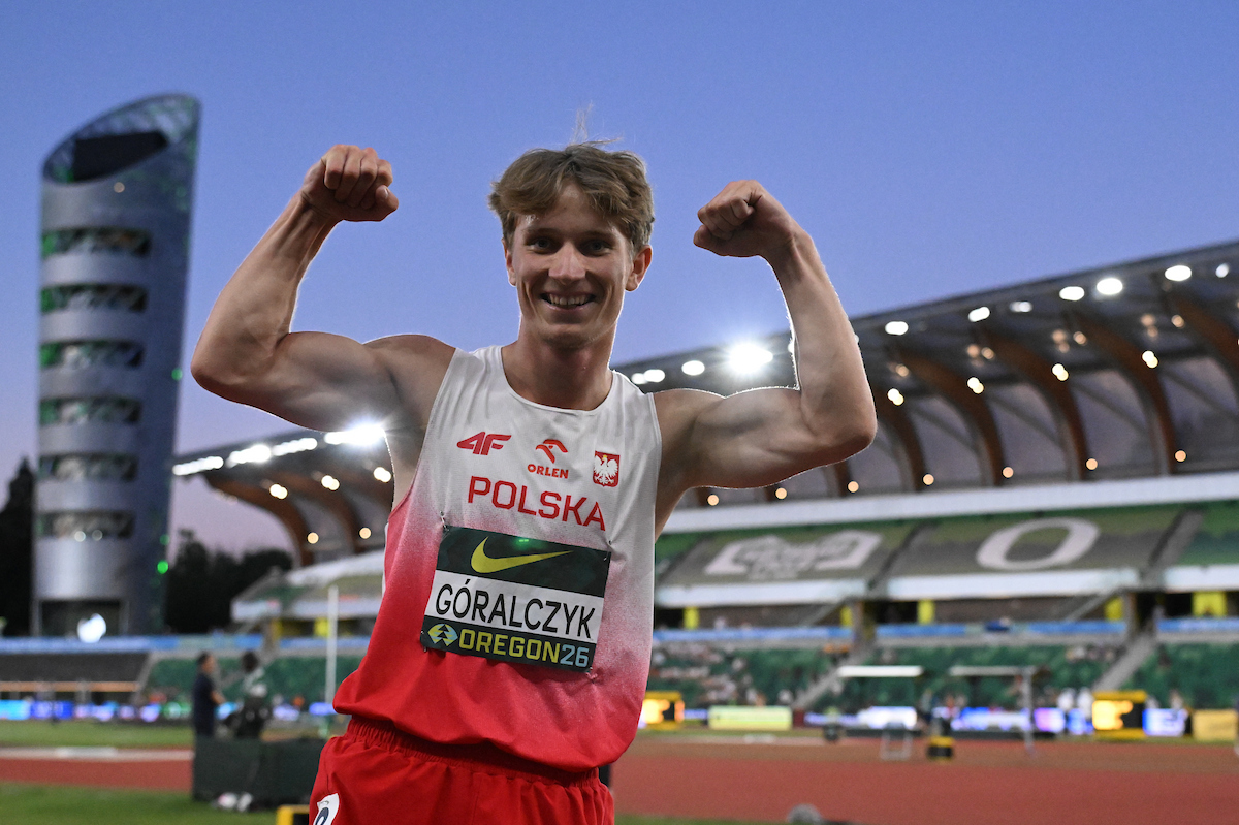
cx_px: 620
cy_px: 412
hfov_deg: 38.2
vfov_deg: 26.0
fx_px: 1789
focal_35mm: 52
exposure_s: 1/4000
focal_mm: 35
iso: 6400
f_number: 2.8
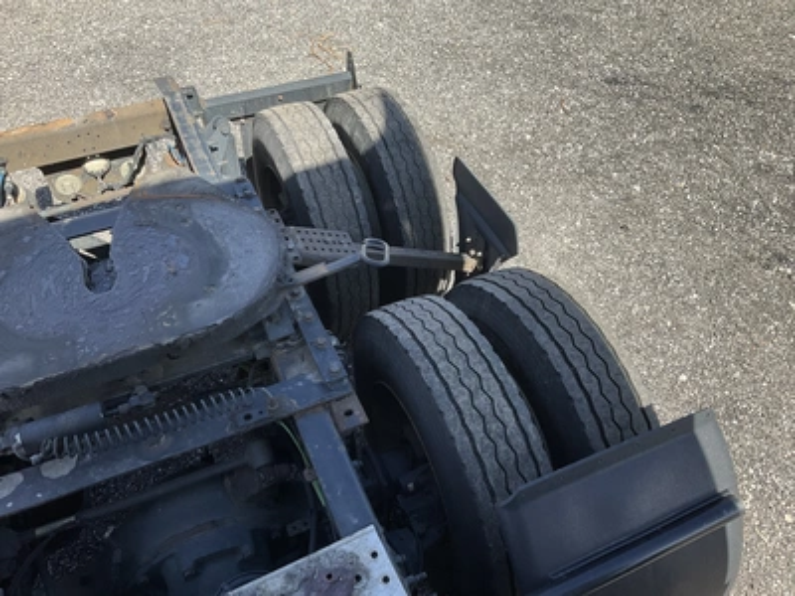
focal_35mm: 29
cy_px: 298
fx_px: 666
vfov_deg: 48.2
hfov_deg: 61.7
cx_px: 398
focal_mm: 3
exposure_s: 1/606
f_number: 1.8
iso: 25
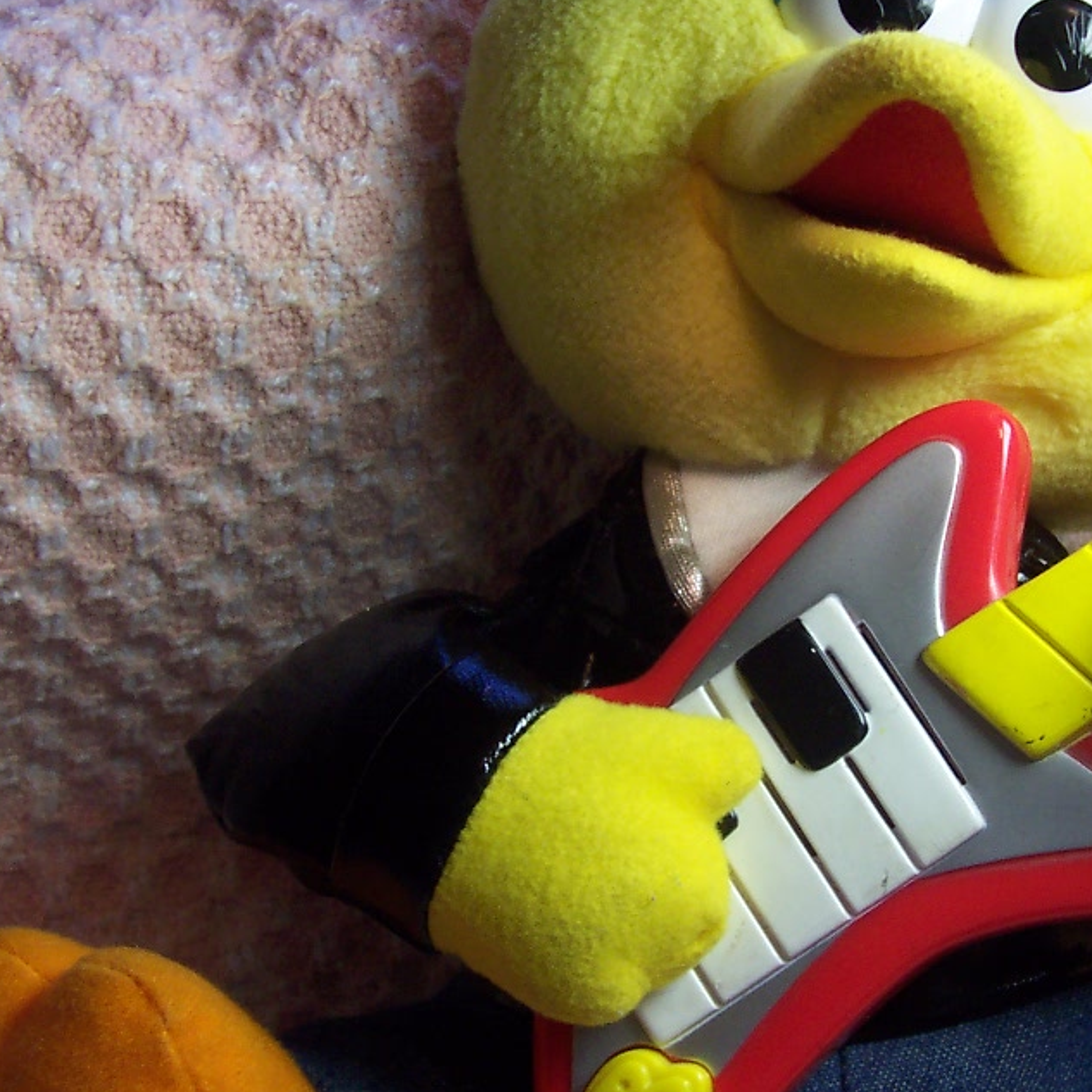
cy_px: 573
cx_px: 763
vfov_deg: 27.7
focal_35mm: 62
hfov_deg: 27.5
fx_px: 2213
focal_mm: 5.6
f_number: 2.8
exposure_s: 1/60
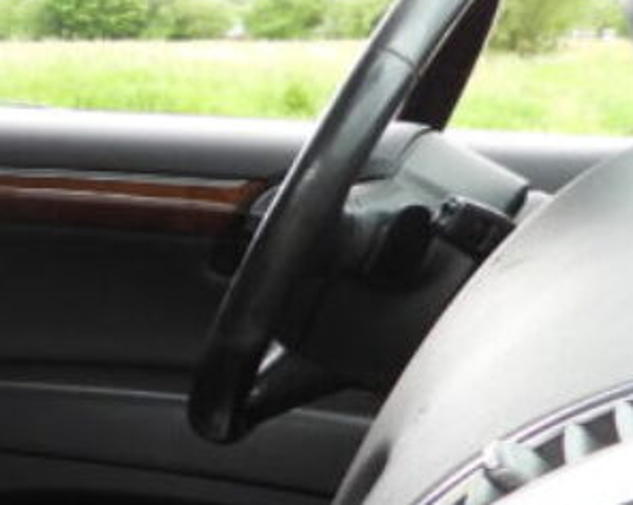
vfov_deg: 12.0
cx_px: -654
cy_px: 443
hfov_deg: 13.1
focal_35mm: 127
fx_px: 2376
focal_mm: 4.3
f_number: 2.8
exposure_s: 1/100
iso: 100
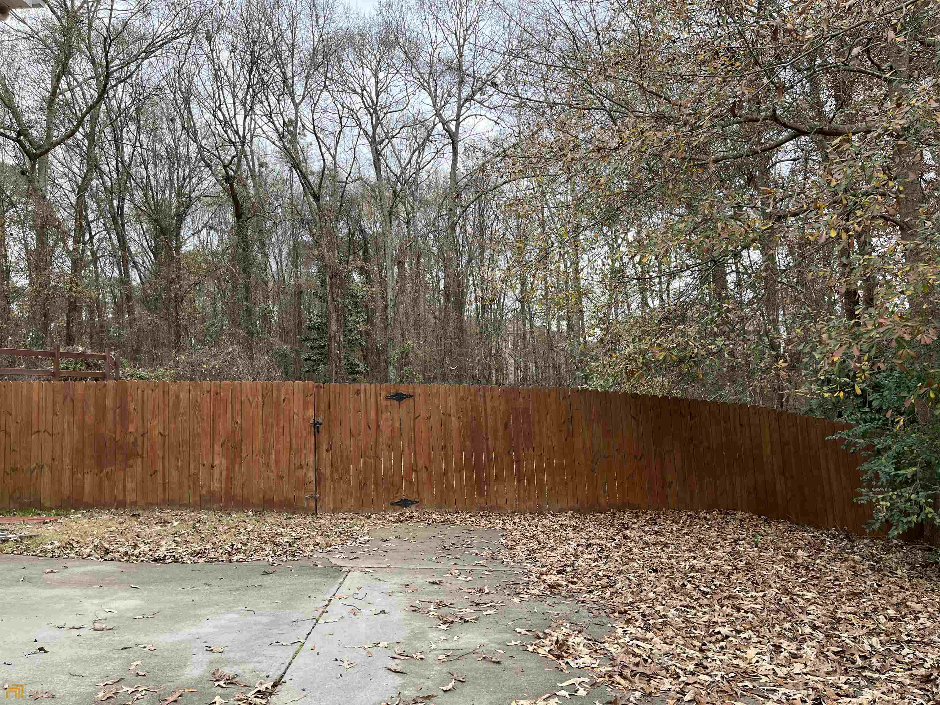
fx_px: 706
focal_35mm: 26
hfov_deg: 67.3
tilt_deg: +4.3
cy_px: 352
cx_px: 470
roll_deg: +1.7
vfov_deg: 53.1
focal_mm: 5.1
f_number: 1.6
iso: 50
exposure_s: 1/425
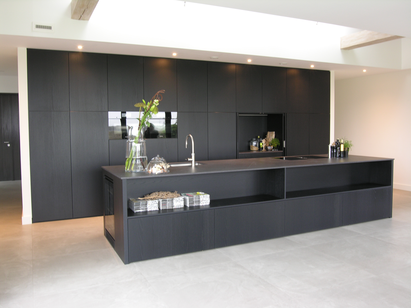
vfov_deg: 46.8
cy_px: 154
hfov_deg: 60.0
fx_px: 356
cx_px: 206
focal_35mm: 30
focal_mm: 7.5
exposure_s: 1
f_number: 4.9
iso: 60
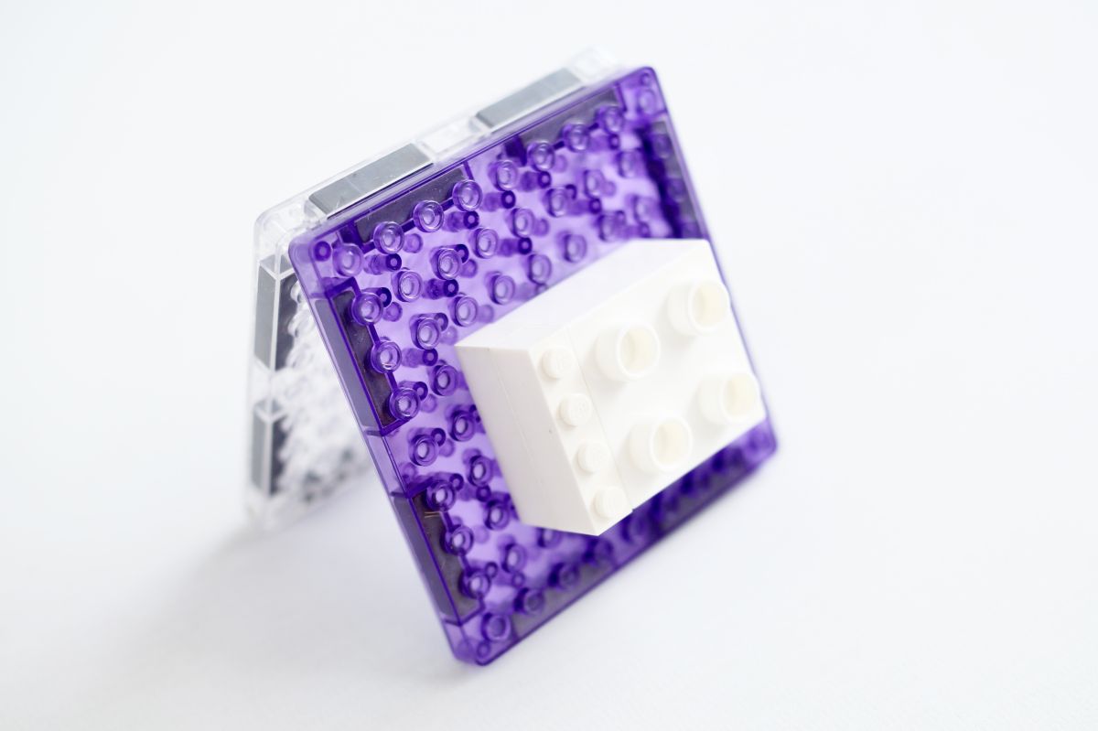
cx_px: 549
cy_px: 366
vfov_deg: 25.7
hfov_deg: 37.9
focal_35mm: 52
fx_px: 1601
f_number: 2.5
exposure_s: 1/125
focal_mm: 35
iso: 100
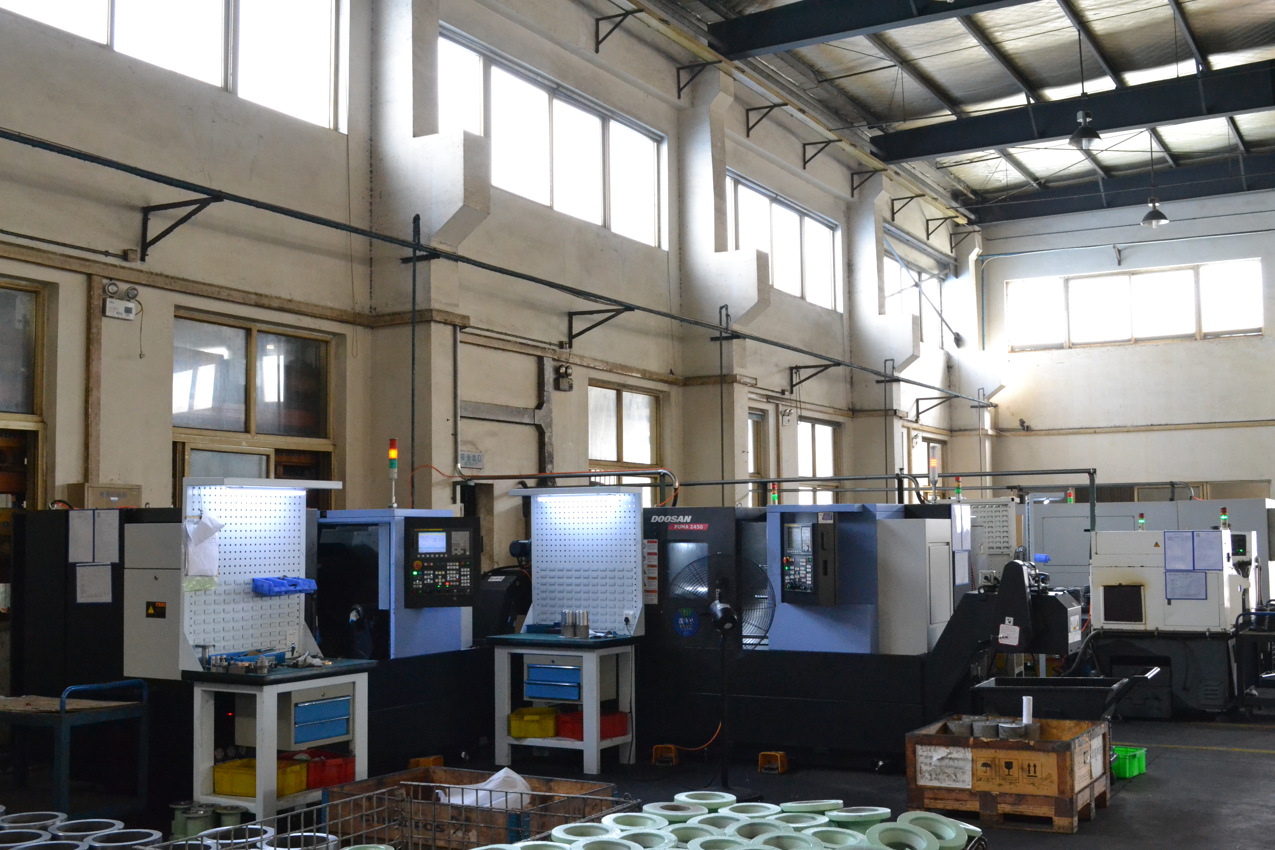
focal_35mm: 39
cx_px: 638
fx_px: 1381
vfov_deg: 34.2
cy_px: 425
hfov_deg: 49.6
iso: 3200
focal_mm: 26
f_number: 9
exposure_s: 1/80
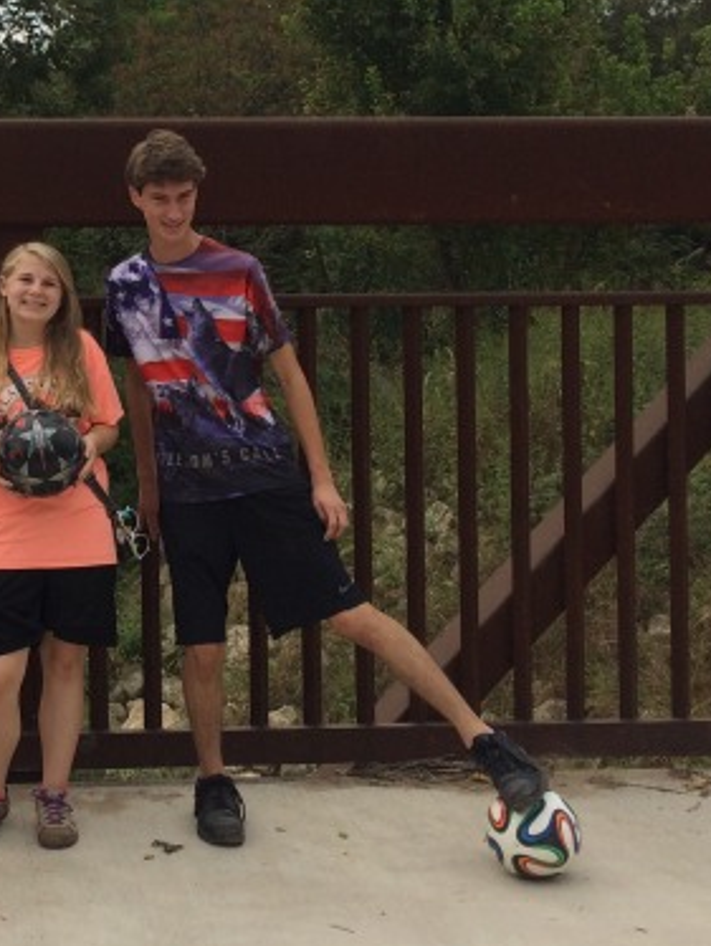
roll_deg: +0.4
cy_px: 286
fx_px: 1696
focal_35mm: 62
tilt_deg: -4.1
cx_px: 23
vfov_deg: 30.8
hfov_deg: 22.9
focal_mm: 4.15
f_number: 2.2
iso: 32
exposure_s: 1/1368
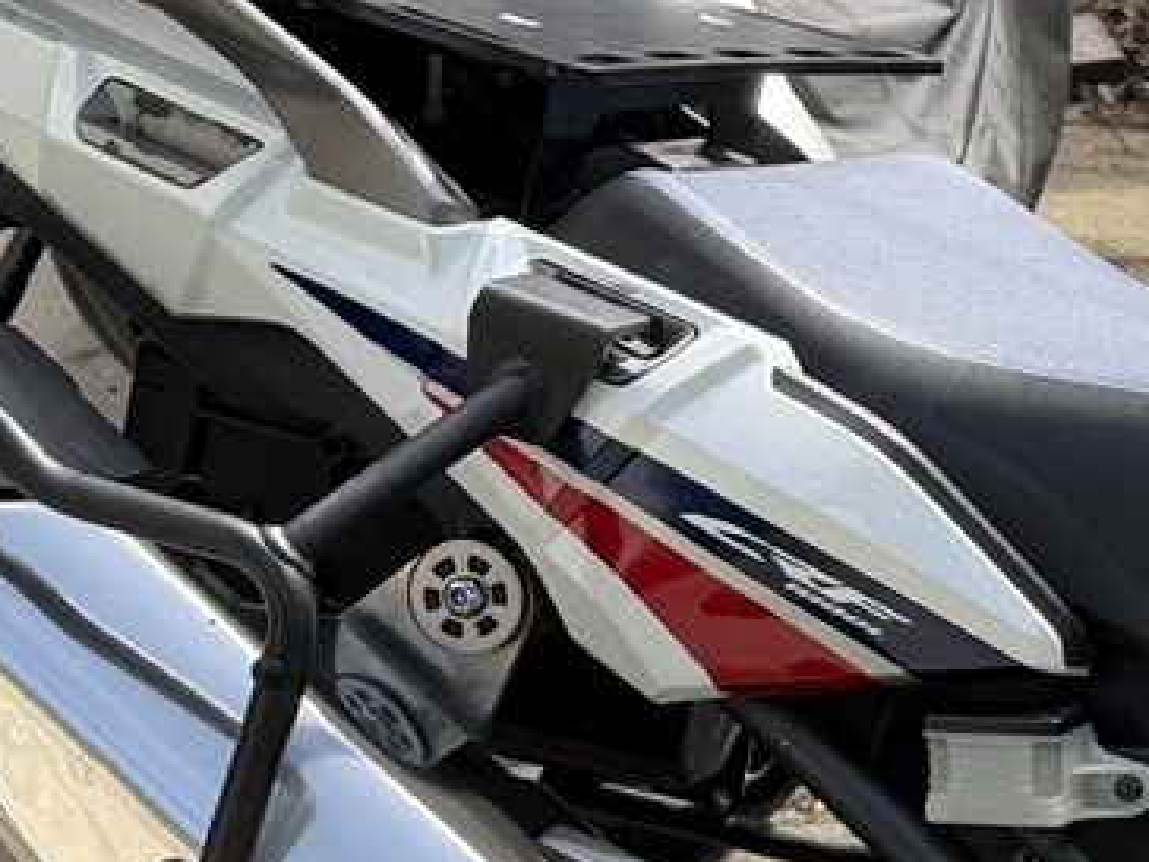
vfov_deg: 11.0
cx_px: 2210
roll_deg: +0.7
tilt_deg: -21.2
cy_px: 568
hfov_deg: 12.9
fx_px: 4481
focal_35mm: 135
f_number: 1.78
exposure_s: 1/858
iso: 80
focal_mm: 6.76
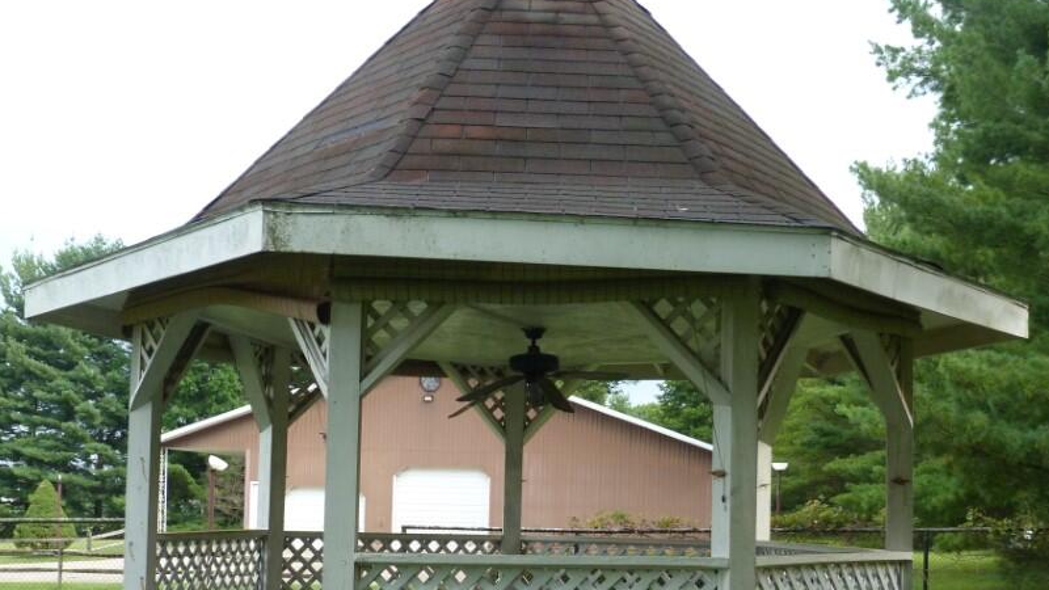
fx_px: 1280
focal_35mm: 46
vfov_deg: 25.5
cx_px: 502
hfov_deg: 44.6
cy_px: 485
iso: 160
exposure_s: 1/200
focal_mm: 5.9
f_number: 3
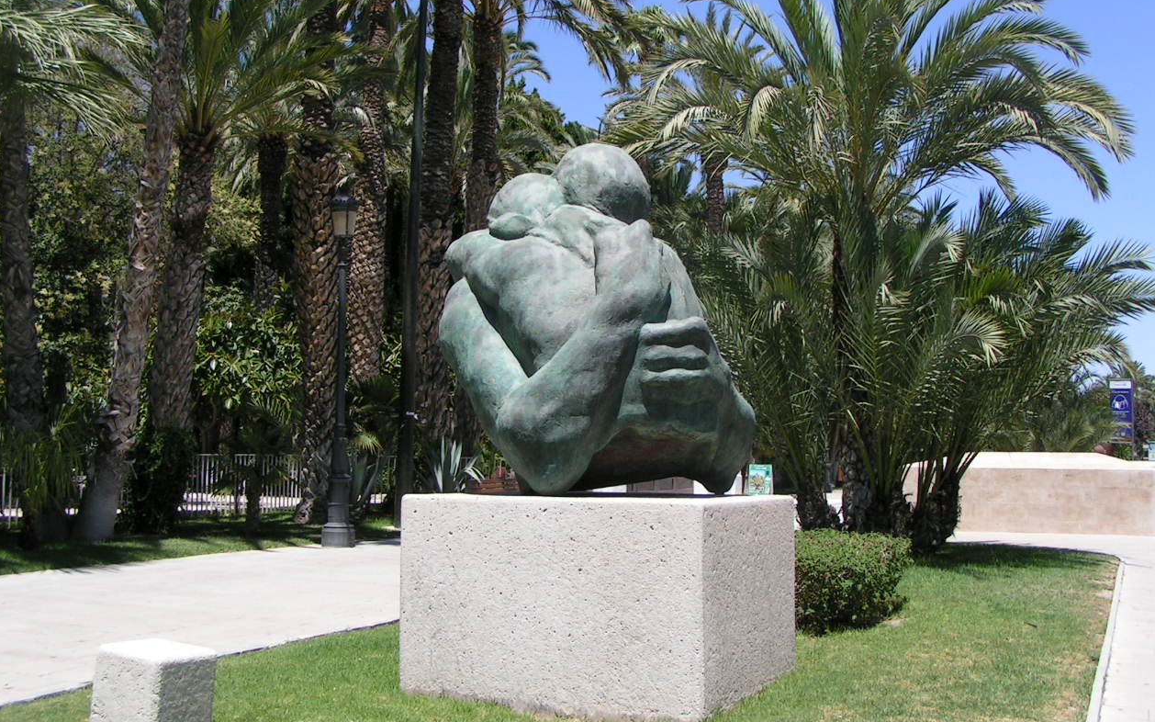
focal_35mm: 41
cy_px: 325
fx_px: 1290
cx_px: 584
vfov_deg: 31.2
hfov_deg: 48.2
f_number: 5.6
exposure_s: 1/400
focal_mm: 5.8
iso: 50
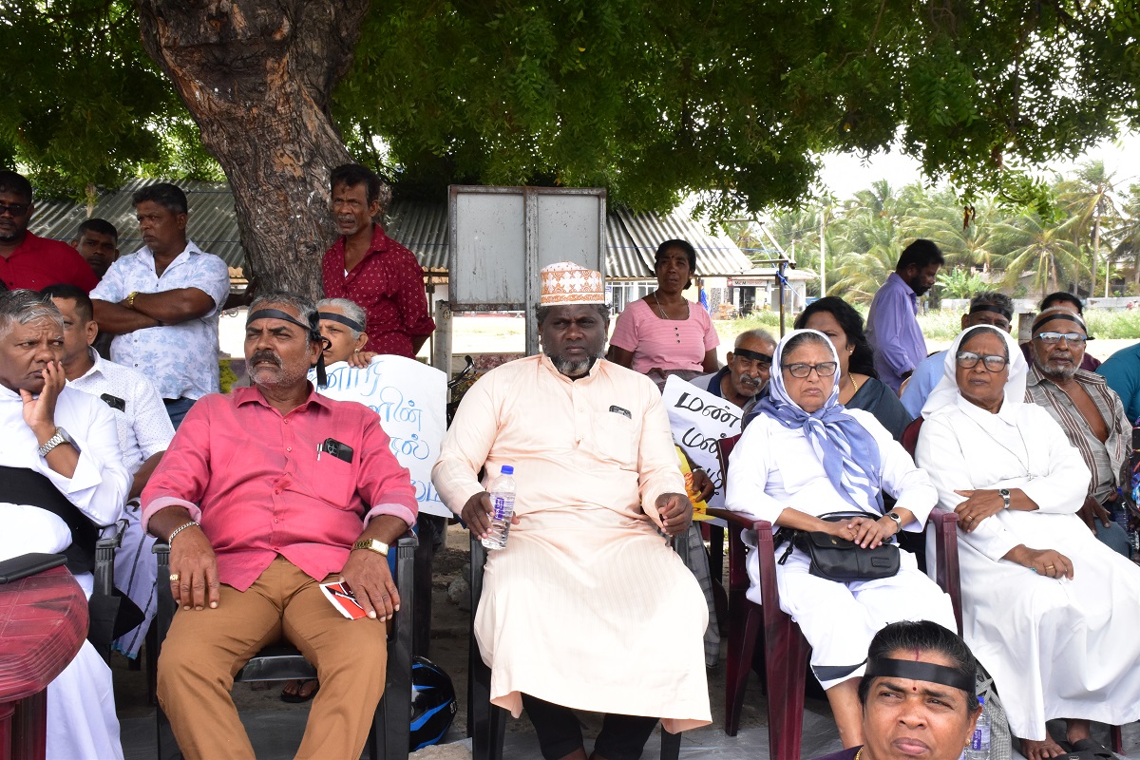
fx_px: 1520
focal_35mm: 48
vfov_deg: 28.1
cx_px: 570
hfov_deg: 41.1
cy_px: 380
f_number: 18
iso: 2000
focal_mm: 32
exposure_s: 1/200
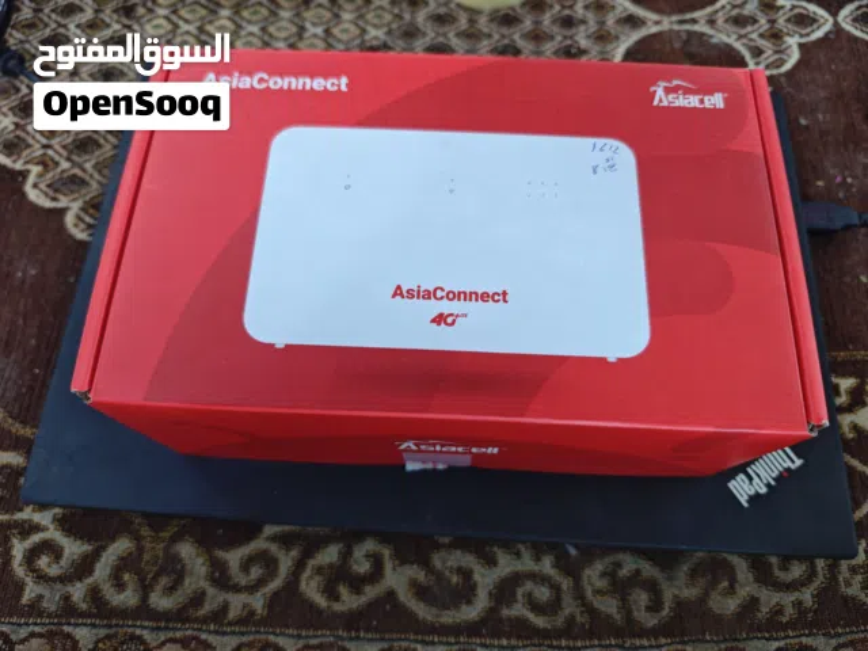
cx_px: 434
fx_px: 577
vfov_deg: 58.9
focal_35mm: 23
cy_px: 326
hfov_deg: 73.9
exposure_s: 1/105
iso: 320
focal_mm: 6.55
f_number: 1.62
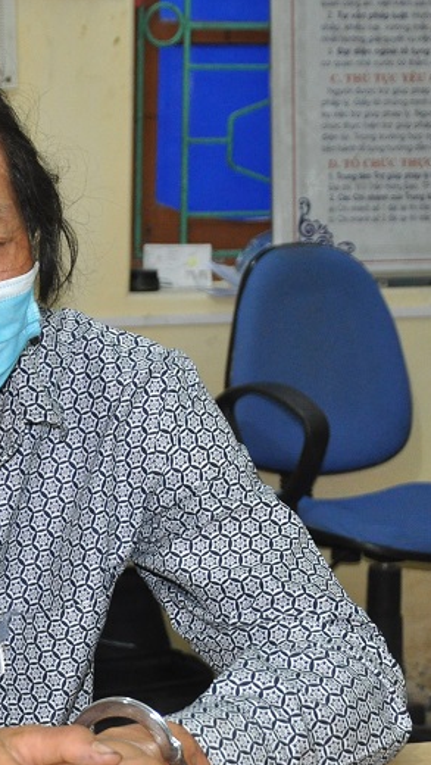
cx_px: -87
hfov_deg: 12.2
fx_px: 1968
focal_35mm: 97
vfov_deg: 22.0
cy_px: 374
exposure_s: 1/60
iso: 1250
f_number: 4.5
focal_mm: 30
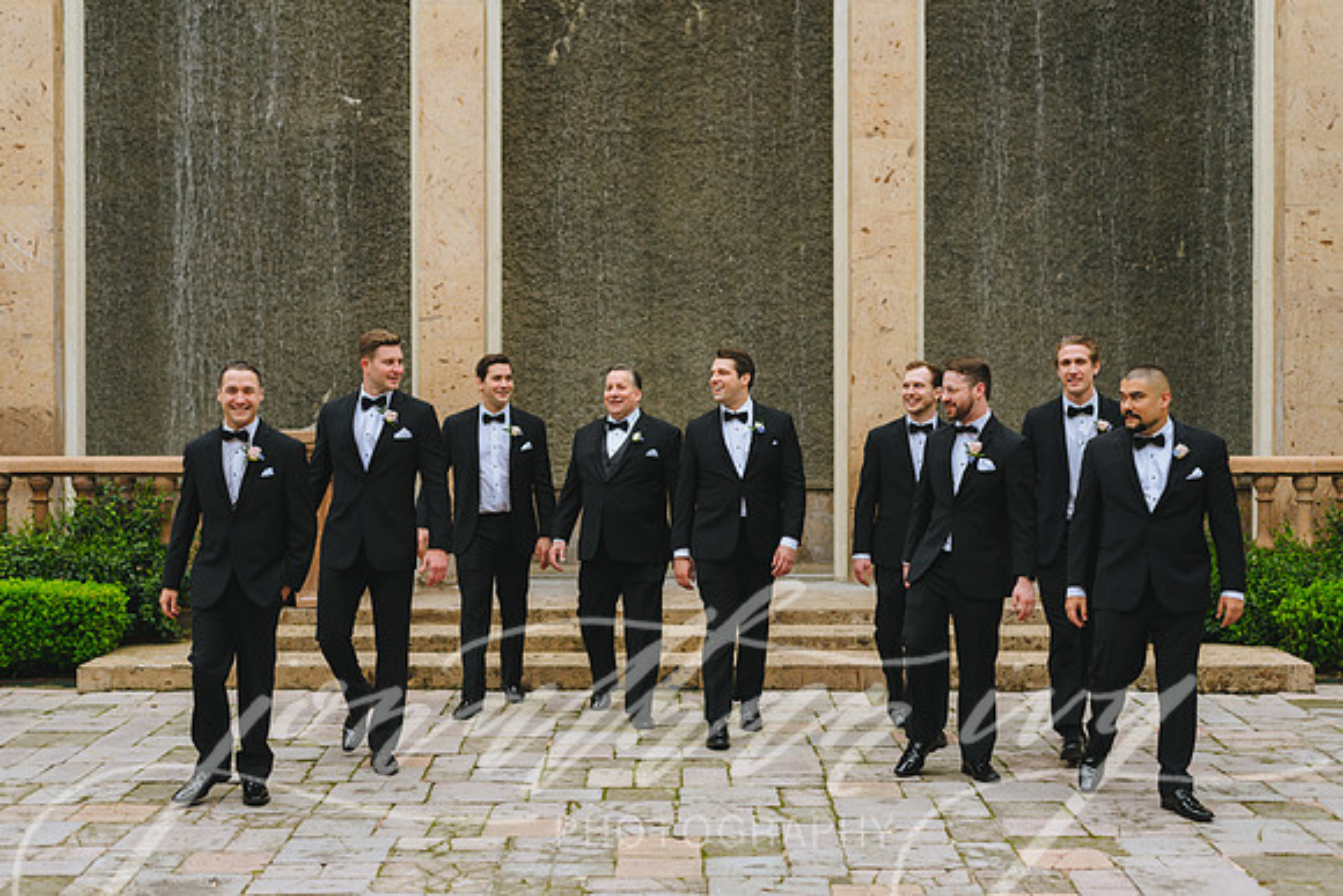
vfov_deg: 26.9
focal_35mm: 50
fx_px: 1874
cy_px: 448
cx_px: 673
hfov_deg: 39.4
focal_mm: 50
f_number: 2.8
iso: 400
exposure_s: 1/1600
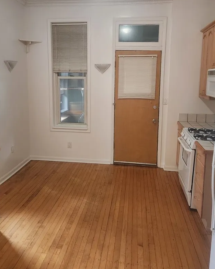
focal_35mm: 31
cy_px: 114
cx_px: 96
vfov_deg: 56.9
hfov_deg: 47.1
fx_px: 246
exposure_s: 1/120
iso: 640
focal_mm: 5.4
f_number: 1.8
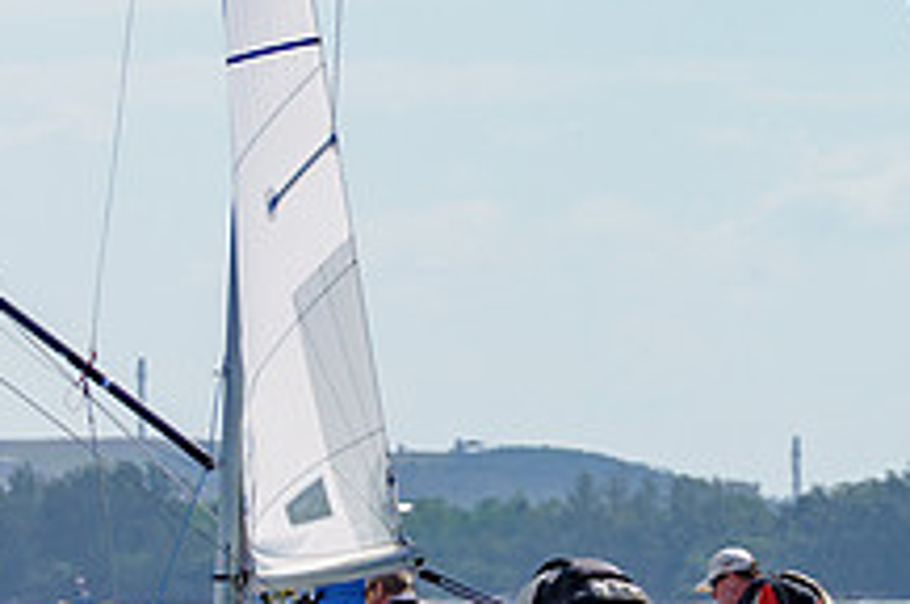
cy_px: 740
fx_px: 17794
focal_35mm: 705
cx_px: 516
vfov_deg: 1.9
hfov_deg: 2.9
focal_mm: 179
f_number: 8
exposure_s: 1/1000
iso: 160
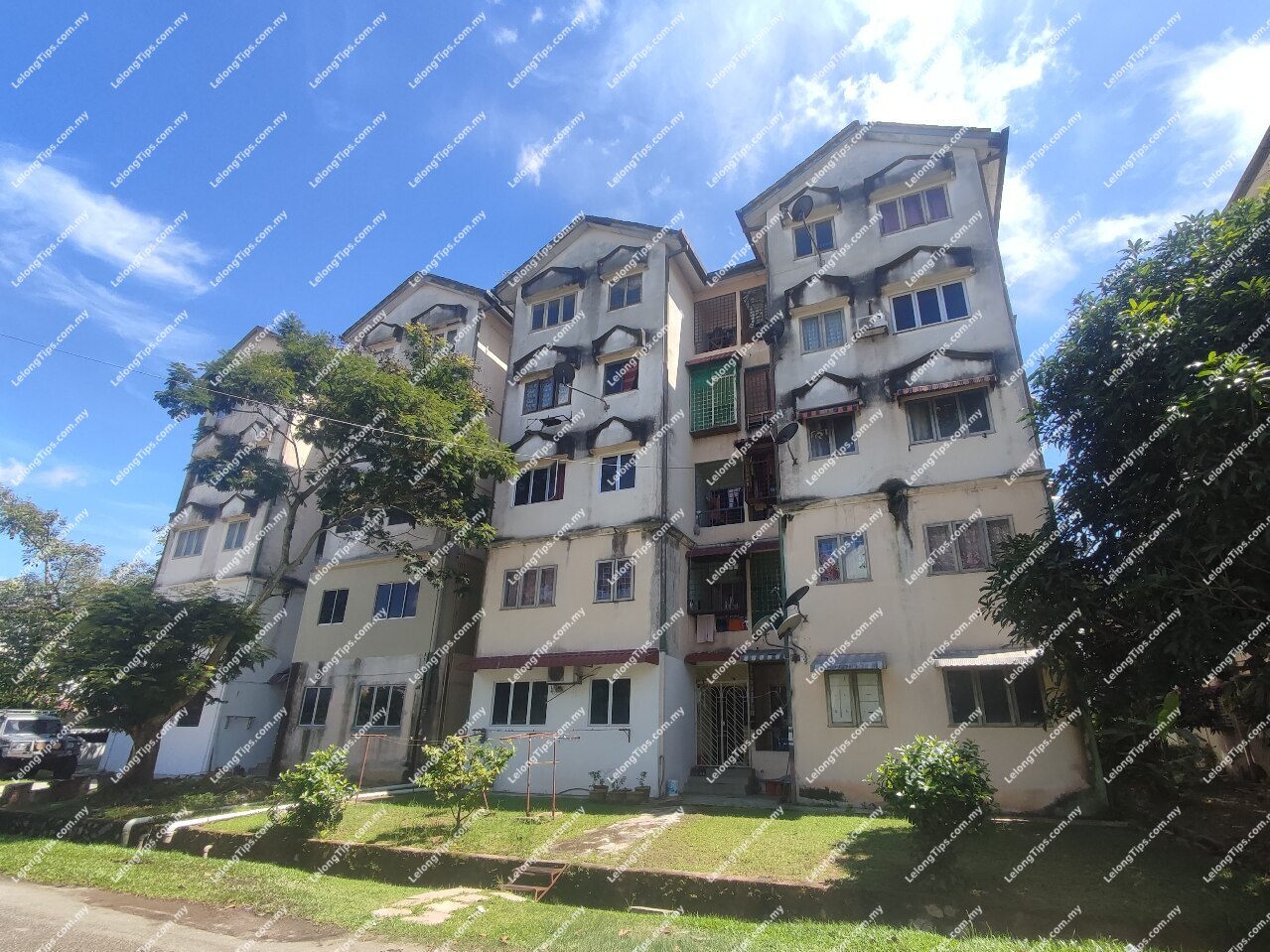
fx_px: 587
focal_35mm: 16
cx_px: 635
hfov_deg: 94.5
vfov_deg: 78.1
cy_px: 476
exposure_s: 1/699
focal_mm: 1.65
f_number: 2.2
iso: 50
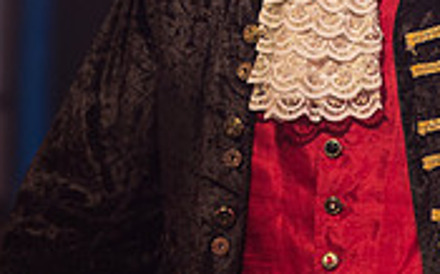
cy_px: -128
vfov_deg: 2.5
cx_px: 337
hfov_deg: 4.0
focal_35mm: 523
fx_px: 6265
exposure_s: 1/250
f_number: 2.8
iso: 1000
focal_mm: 155
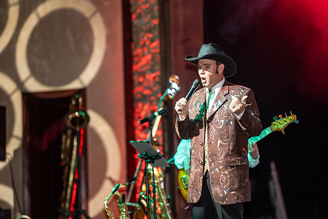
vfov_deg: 10.2
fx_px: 1230
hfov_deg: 15.2
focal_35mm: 135
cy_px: 110
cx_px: 164
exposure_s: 1/250
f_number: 1.8
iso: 500
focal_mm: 135
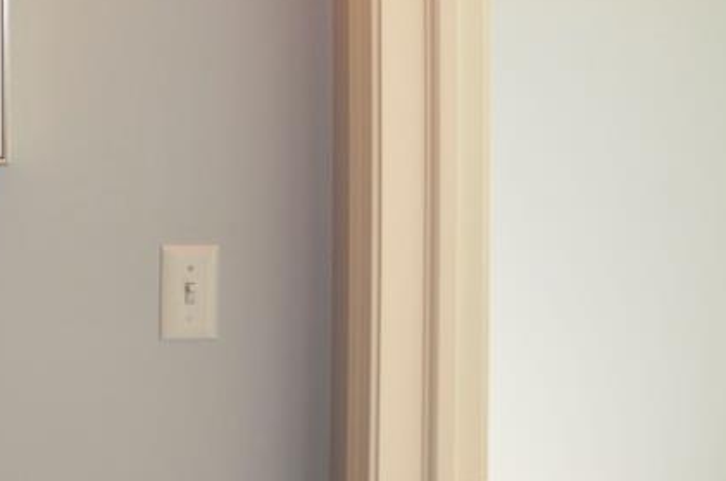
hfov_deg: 25.1
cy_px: -5
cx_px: -133
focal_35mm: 73
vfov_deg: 18.1
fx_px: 1469
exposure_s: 1/80
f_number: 4
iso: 400
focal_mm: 20
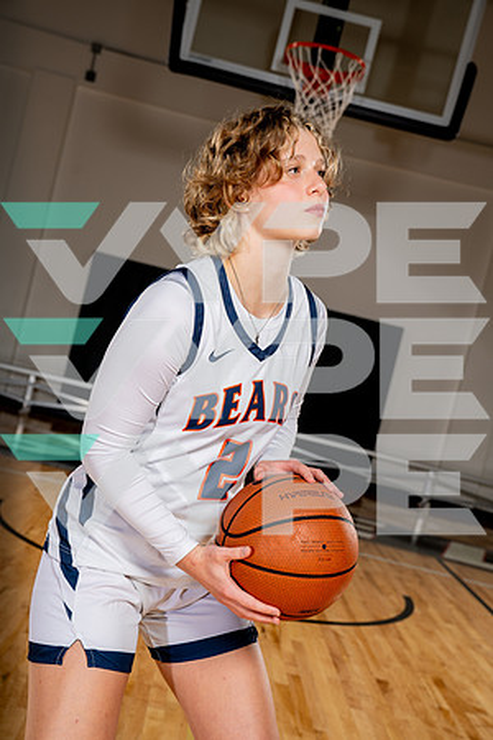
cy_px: 370
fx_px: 965
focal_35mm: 47
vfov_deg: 41.9
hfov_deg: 28.6
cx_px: 246
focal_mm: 47
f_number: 5.6
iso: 200
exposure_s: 1/250
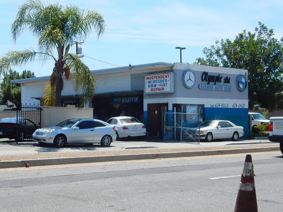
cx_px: 118
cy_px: 107
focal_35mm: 68
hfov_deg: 28.5
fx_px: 556
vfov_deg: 21.6
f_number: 4.5
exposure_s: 1/1000
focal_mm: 9
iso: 125
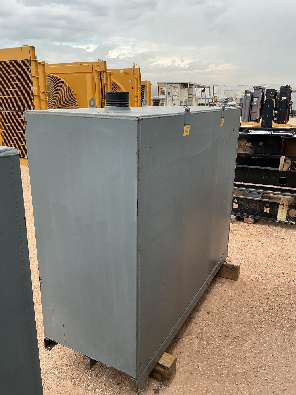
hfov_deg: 48.2
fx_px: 331
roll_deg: -0.7
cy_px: 198
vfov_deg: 61.7
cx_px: 148
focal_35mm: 29
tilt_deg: -15.3
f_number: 1.8
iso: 25
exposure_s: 1/203
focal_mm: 3
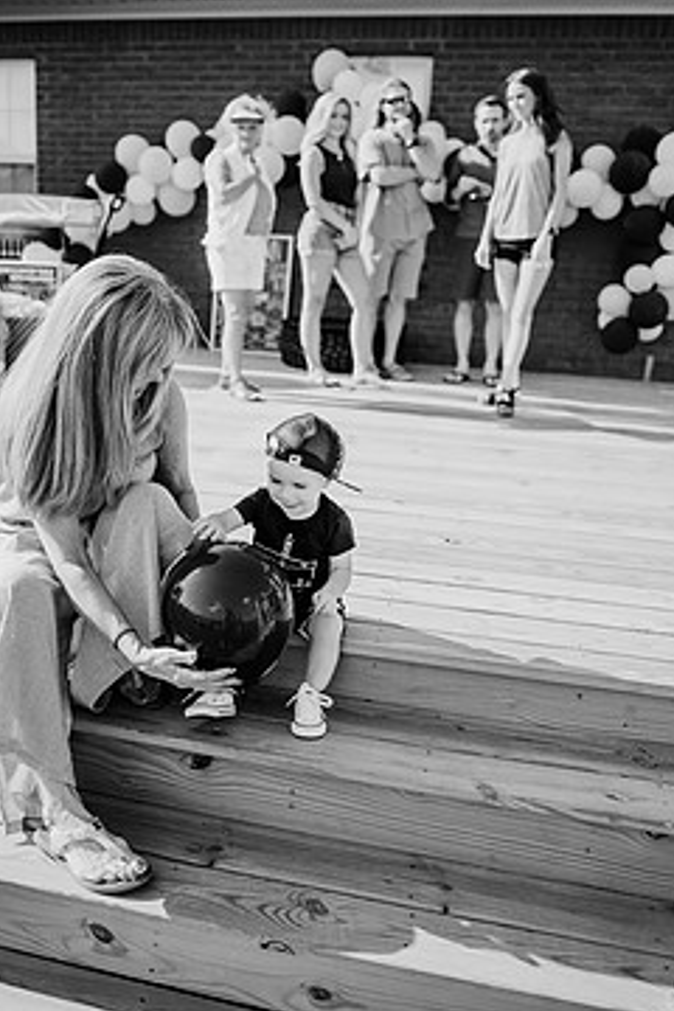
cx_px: 286
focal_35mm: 30
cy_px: 486
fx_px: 842
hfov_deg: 43.5
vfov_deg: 61.9
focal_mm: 24
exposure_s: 1/2000
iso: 100
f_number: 2.2
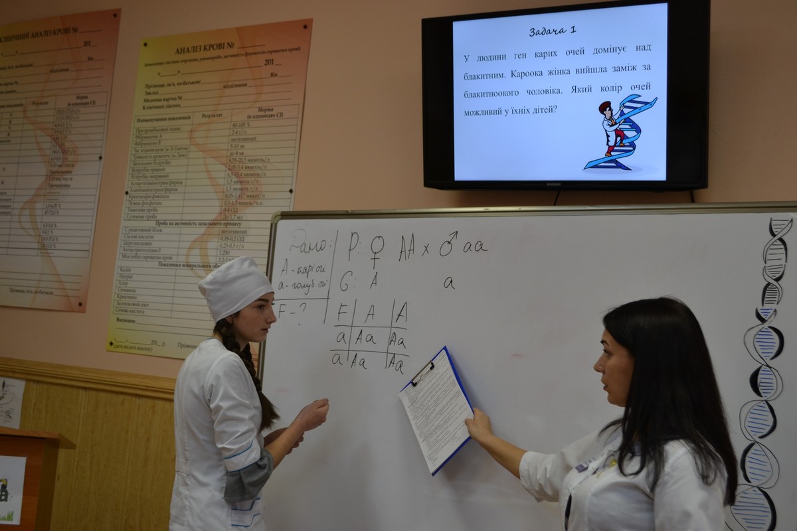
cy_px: 266
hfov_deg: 41.1
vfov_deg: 28.1
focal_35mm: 48
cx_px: 398
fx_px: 1063
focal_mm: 32
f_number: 4.8
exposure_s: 1/50
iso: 400
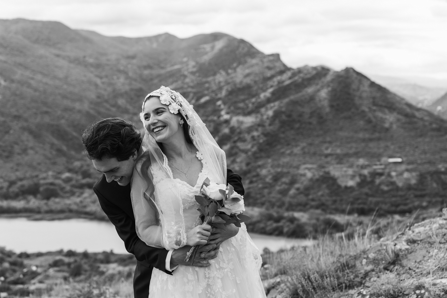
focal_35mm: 49
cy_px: 149
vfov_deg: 27.5
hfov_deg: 40.3
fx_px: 608
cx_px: 224
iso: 100
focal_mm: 49
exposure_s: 1/400
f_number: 3.5
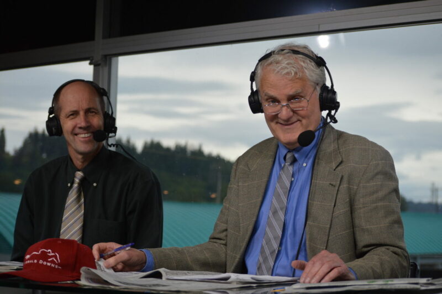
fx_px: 1012
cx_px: 221
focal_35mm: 82
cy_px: 147
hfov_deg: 24.6
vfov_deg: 16.5
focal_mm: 55
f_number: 4
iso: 400
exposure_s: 1/800
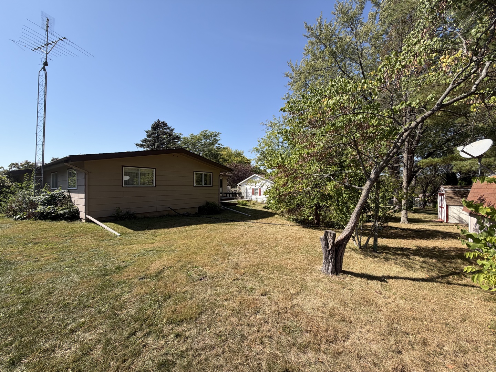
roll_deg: +0.8
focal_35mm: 14
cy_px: 186
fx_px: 201
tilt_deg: +0.4
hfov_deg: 102.1
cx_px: 248
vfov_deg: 85.7
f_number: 2.2
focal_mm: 2.22
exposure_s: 1/770
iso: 32
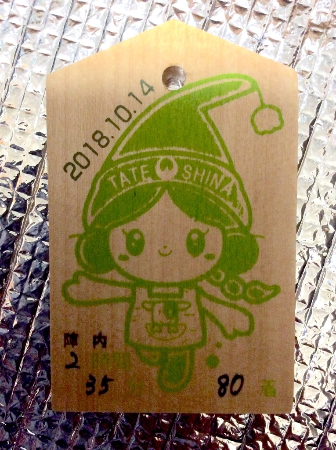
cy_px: 225
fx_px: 415
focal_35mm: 32
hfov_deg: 44.1
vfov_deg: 56.9
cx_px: 168
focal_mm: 3.3
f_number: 2.4
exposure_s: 1/24
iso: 250
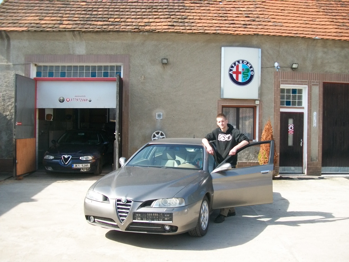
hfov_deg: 51.4
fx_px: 363
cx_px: 174
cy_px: 131
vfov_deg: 39.7
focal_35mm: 36
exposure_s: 1/500
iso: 80
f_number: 2.7
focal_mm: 6
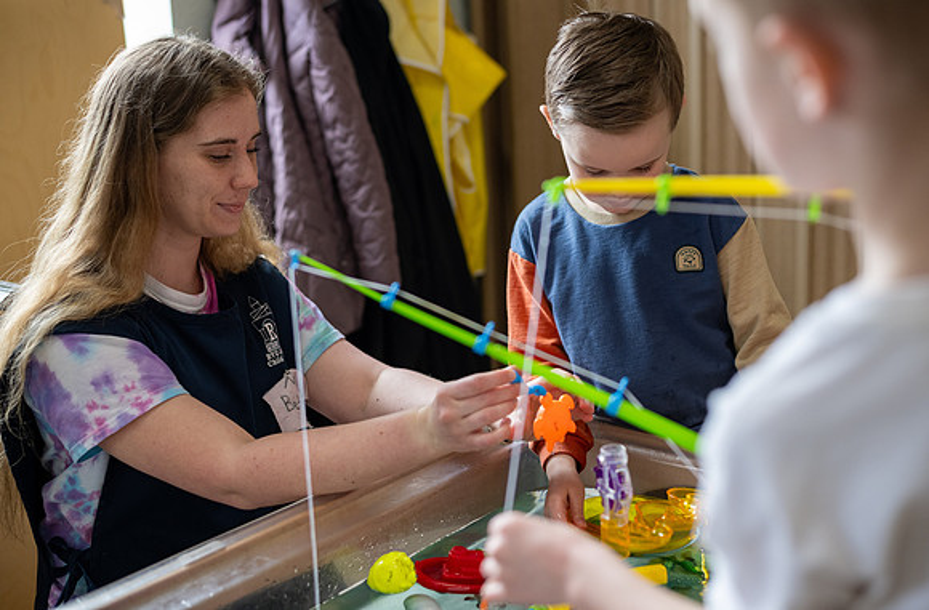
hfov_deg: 39.6
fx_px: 1290
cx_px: 464
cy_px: 301
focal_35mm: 50
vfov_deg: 26.6
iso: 1000
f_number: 2.8
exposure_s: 1/500
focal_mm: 50
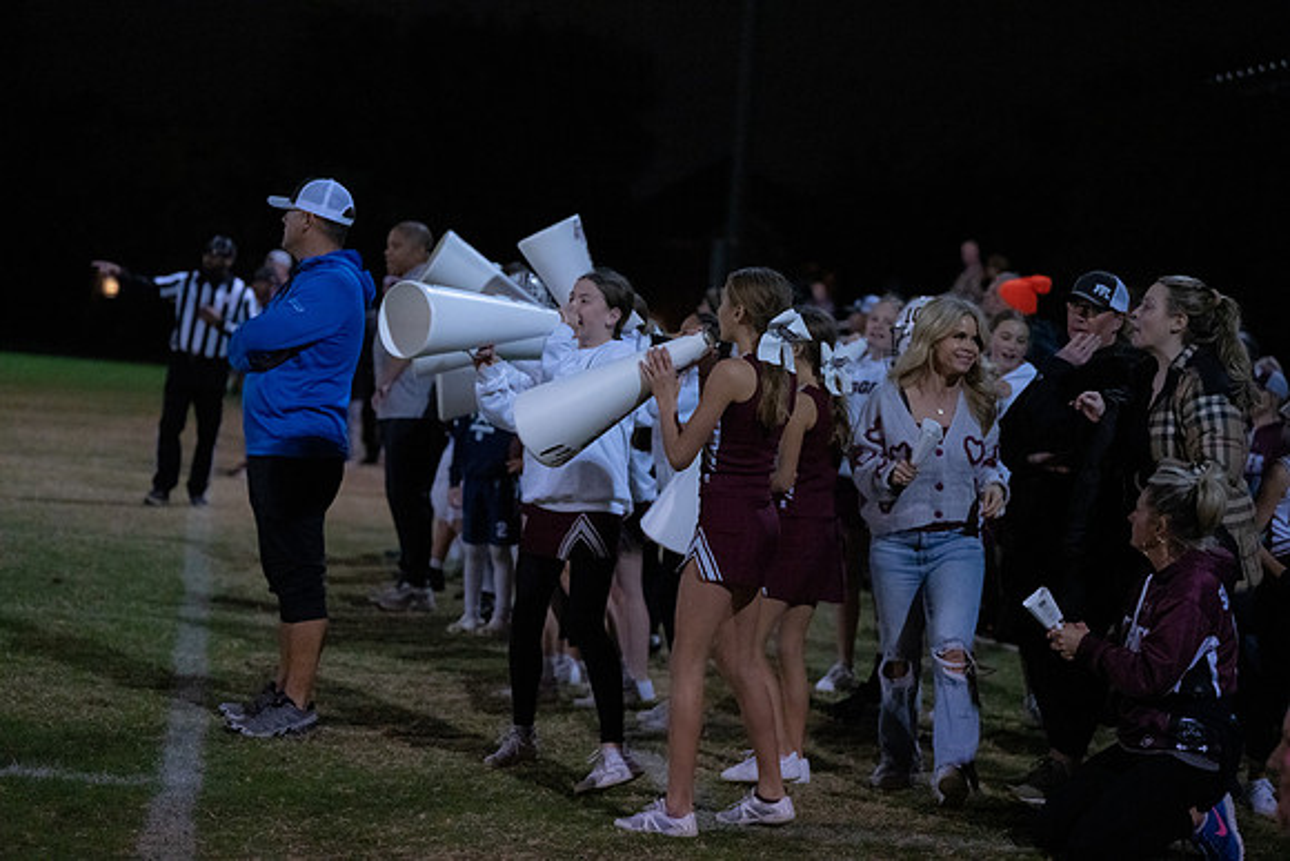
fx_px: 3154
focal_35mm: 88
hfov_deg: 23.1
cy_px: 430
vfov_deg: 15.5
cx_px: 645
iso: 10000
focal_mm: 88
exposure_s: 1/1000
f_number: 2.8
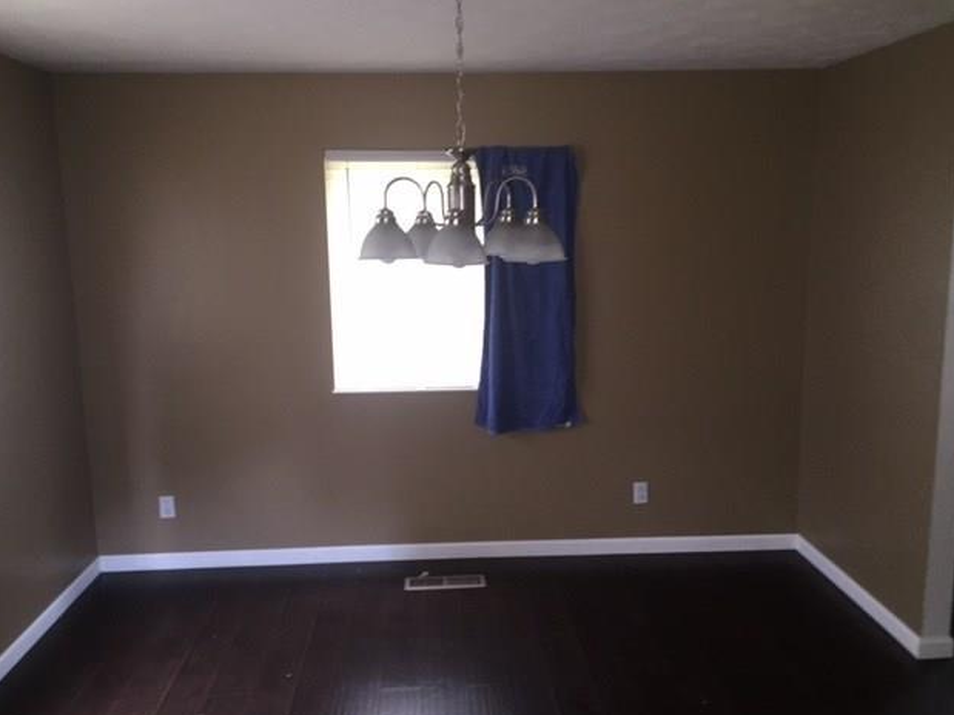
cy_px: 367
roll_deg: -1.0
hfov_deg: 60.0
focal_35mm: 30
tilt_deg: -10.5
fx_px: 827
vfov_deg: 46.8
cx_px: 465
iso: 200
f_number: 2.2
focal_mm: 4.15
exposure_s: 1/20
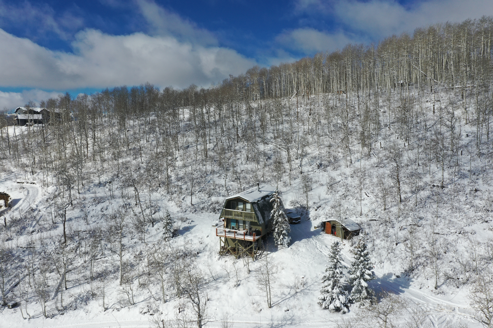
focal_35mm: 28
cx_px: 246
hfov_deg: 65.5
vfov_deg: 46.4
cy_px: 164
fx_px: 383
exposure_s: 1/640
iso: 100
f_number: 7.1
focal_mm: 10.26
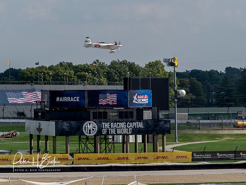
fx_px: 2090
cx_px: 123
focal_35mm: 294
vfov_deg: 5.1
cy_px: 92
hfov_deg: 6.7
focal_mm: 140
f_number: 11
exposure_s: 1/400
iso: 200
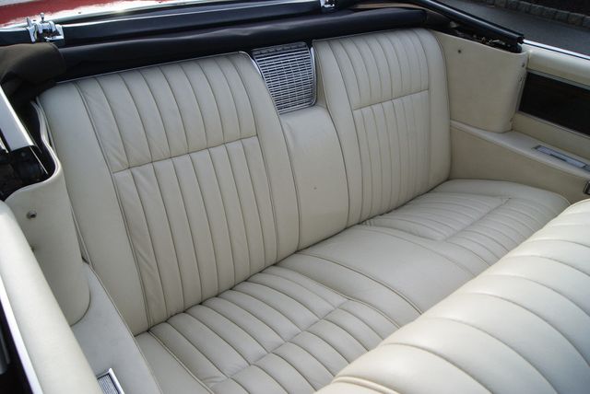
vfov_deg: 48.0
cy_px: 197
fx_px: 443
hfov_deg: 67.3
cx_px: 295
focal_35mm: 27
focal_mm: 18
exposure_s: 1/100
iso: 100
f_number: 10
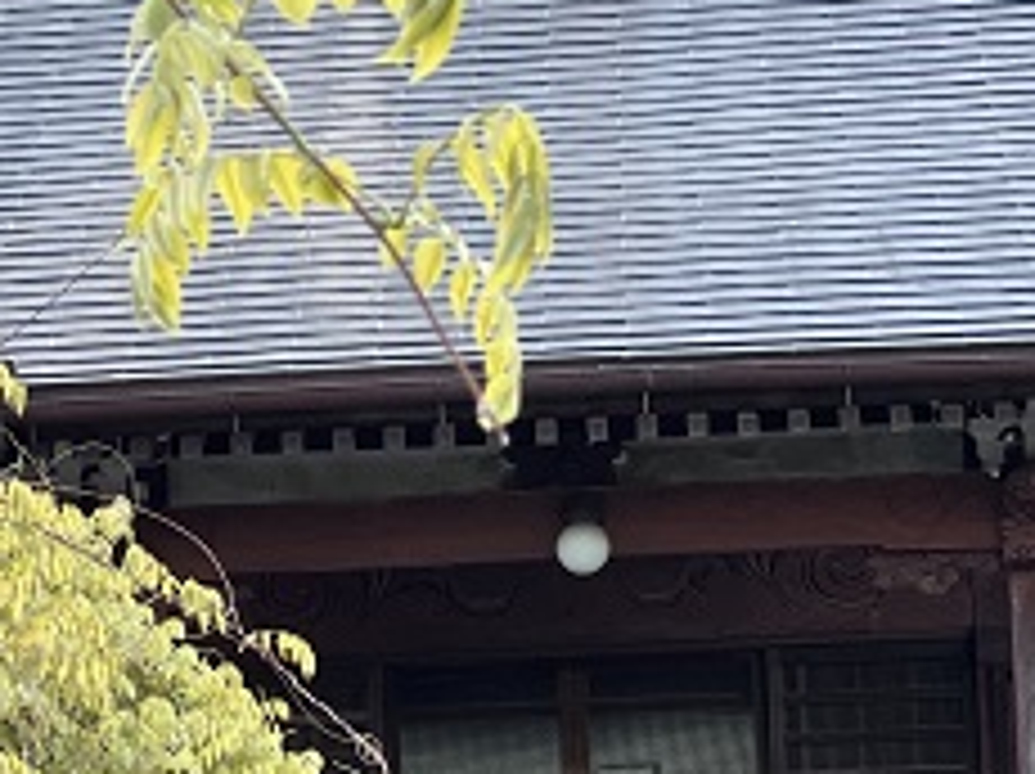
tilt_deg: +7.2
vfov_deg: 8.2
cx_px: 306
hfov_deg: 10.9
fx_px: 5406
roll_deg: +2.2
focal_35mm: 181
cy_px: 556
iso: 250
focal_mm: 9
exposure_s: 1/61
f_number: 2.8
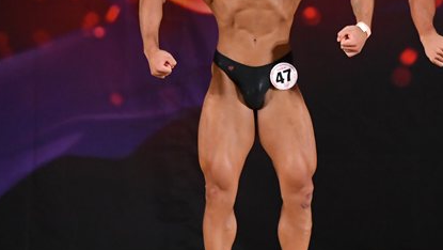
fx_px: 5512
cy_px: 78
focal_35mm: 469
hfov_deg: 4.6
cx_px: 355
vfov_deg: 2.6
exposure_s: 1/400
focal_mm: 160
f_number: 5.6
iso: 3200
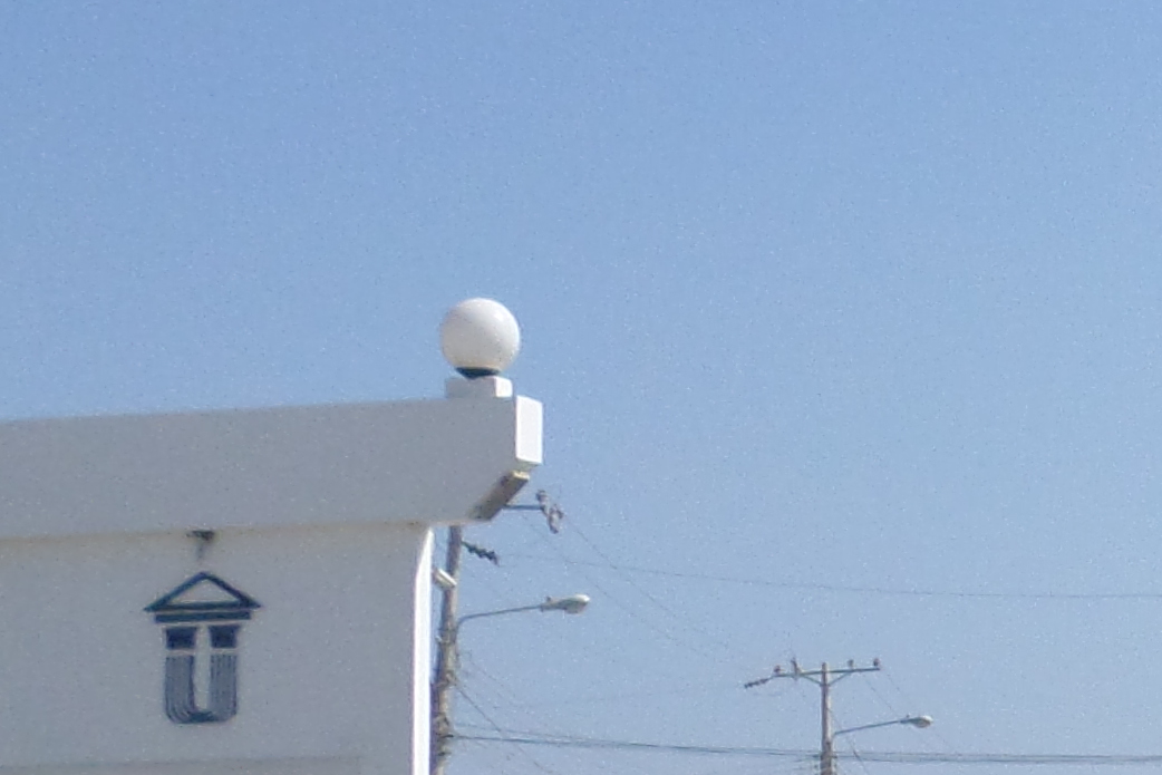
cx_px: 1909
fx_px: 3712
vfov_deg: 11.8
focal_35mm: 115
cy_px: 708
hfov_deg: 15.8
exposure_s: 1/250
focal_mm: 4.5
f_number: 9.2
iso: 80
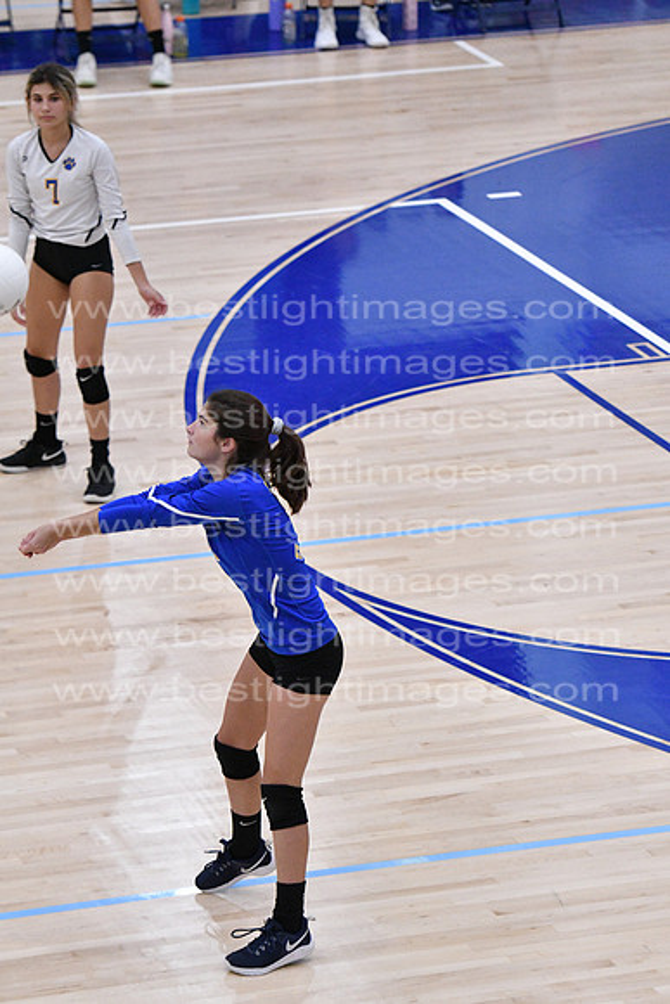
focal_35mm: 183
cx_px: 335
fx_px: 5105
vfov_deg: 11.2
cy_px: 502
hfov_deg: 7.5
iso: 6400
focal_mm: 122
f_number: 3.2
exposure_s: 1/1250
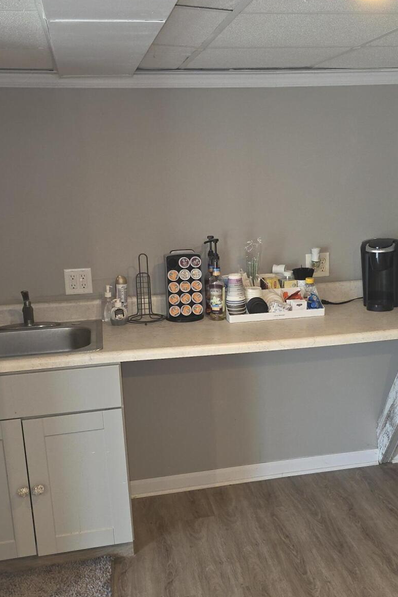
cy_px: 300
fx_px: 680
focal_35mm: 41
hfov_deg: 32.6
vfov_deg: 47.4
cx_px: 226
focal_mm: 6.3
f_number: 1.7
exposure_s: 1/24
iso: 125
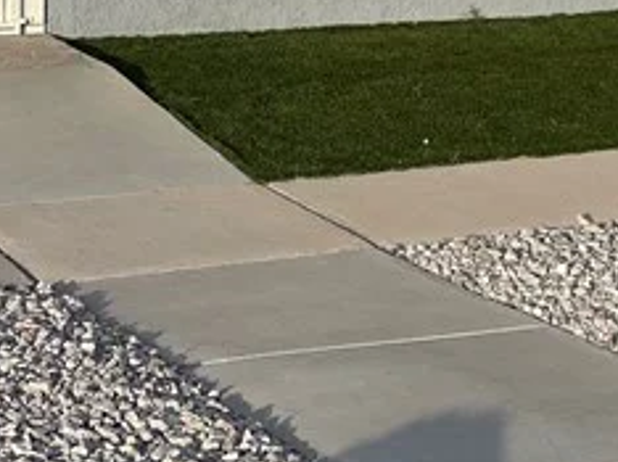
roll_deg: +0.7
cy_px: -248
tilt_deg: +0.1
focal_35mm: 114
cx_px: 74
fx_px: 2033
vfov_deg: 12.3
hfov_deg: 17.1
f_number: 1.6
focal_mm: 4.2
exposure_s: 1/3205
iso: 32
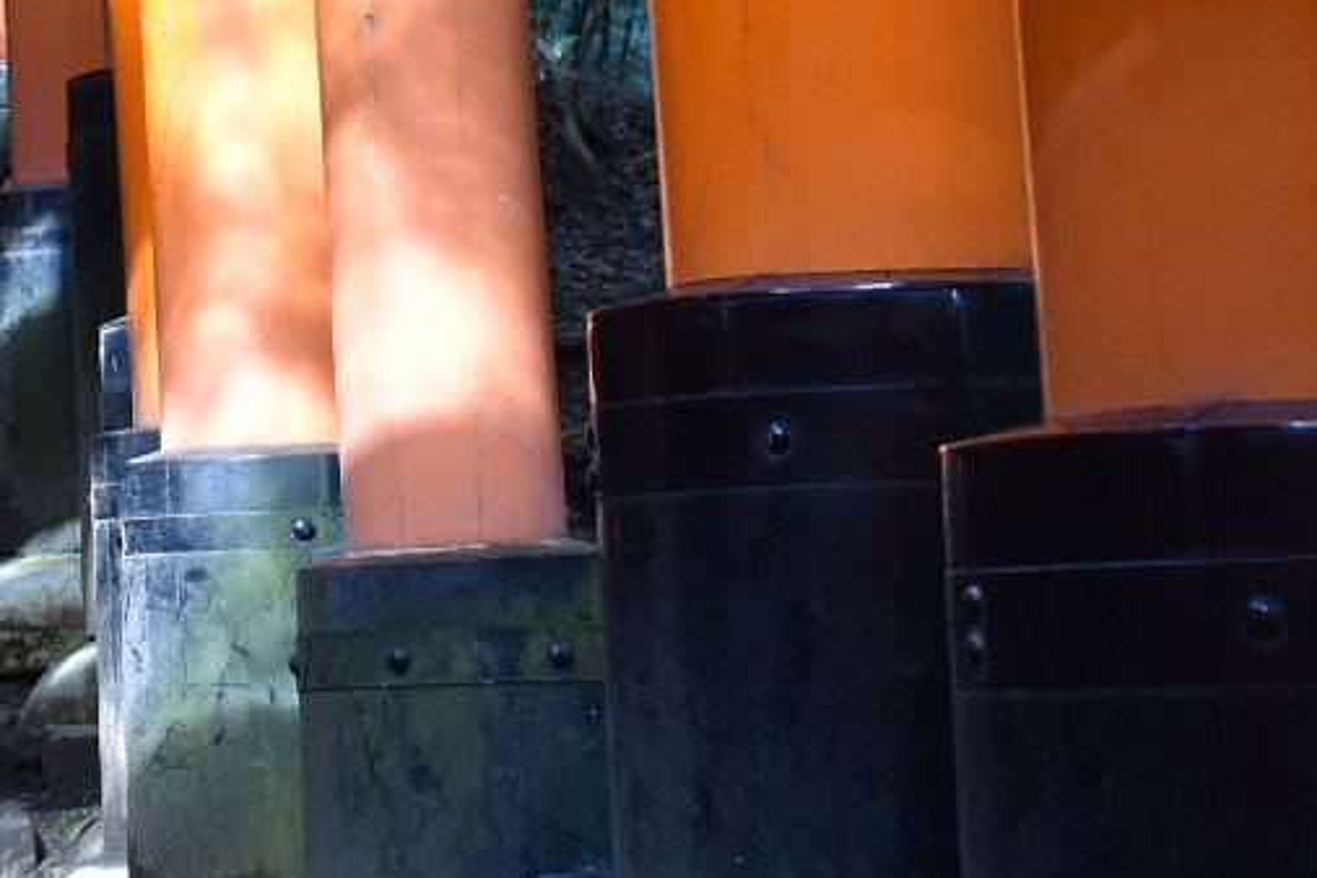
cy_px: -175
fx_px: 5194
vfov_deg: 9.5
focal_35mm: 142
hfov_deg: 14.2
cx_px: -83
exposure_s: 1/60
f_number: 4.2
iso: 450
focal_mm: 30
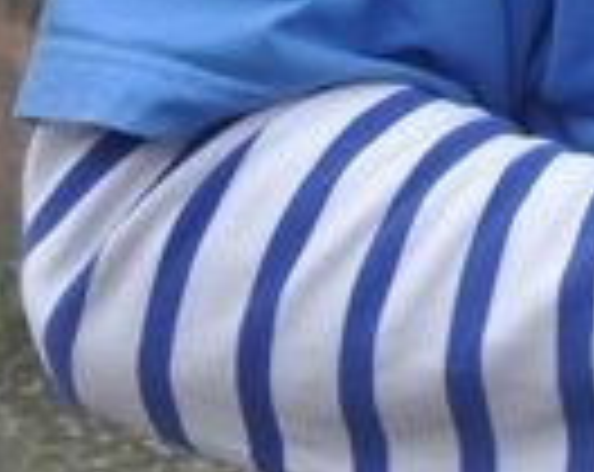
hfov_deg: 8.7
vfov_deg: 7.6
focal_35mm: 197
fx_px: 3456
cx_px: 1570
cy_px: -369
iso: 200
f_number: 8
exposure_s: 1/250
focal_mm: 18
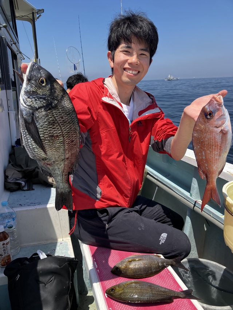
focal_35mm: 28
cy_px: 155
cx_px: 116
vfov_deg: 63.5
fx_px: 251
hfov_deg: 49.7
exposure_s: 1/1429
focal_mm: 3.99
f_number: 1.8
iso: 32
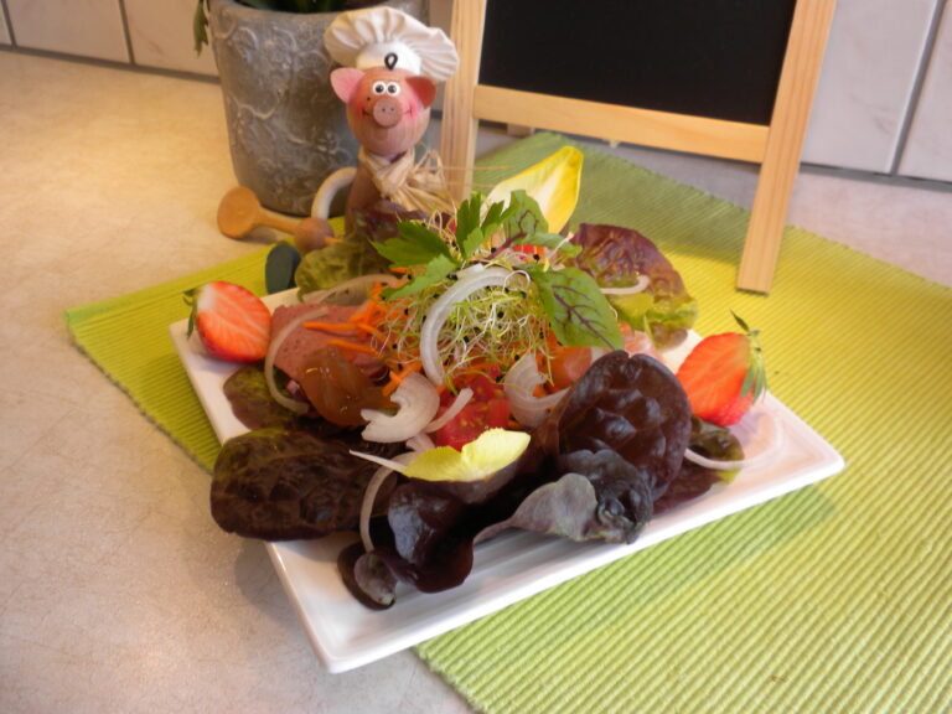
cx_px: 476
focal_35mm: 37
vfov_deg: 38.7
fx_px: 1018
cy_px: 357
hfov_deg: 50.1
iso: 73
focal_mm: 6.6
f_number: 3.5
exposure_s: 1/56.3
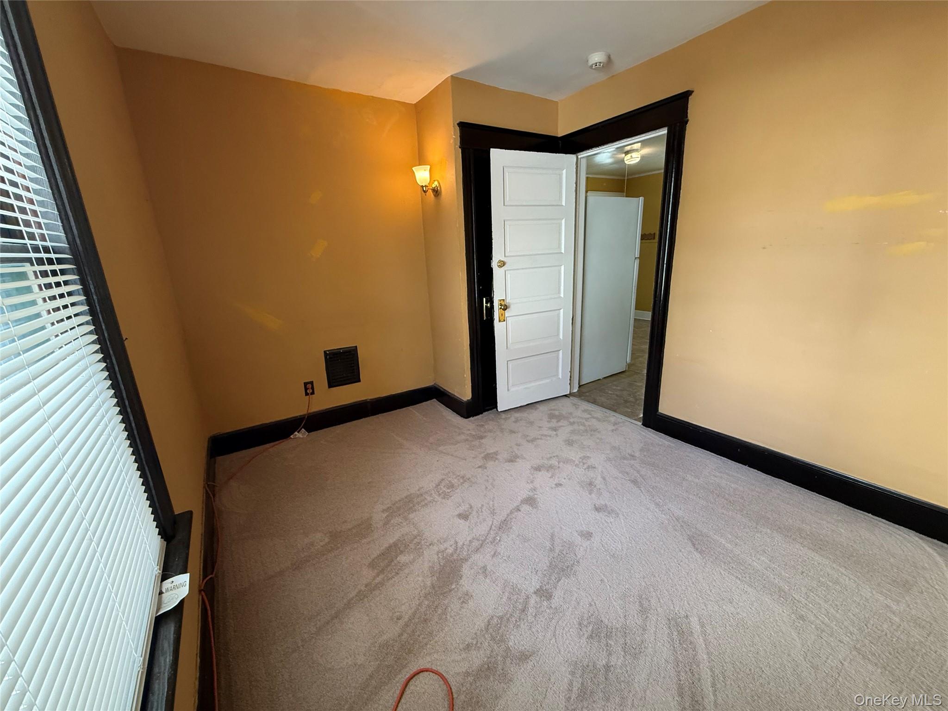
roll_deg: +3.1
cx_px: 474
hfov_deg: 102.1
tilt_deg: -15.1
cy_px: 356
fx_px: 383
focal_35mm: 14
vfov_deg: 85.7
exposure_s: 1/120
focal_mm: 2.22
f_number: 2.2
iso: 320
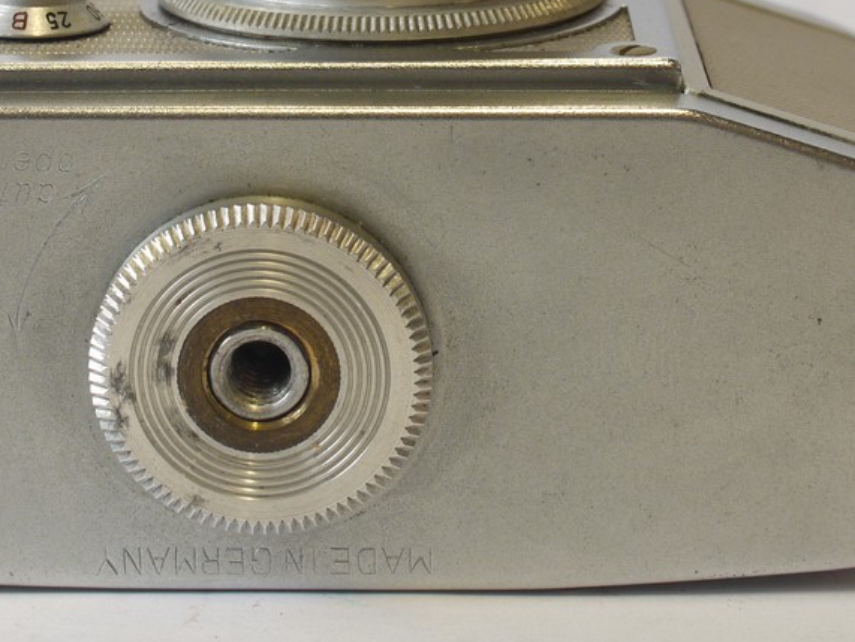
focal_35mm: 126
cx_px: 331
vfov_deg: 11.7
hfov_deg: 15.6
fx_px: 3114
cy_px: 64
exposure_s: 1/50
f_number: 7.1
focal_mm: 30
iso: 400
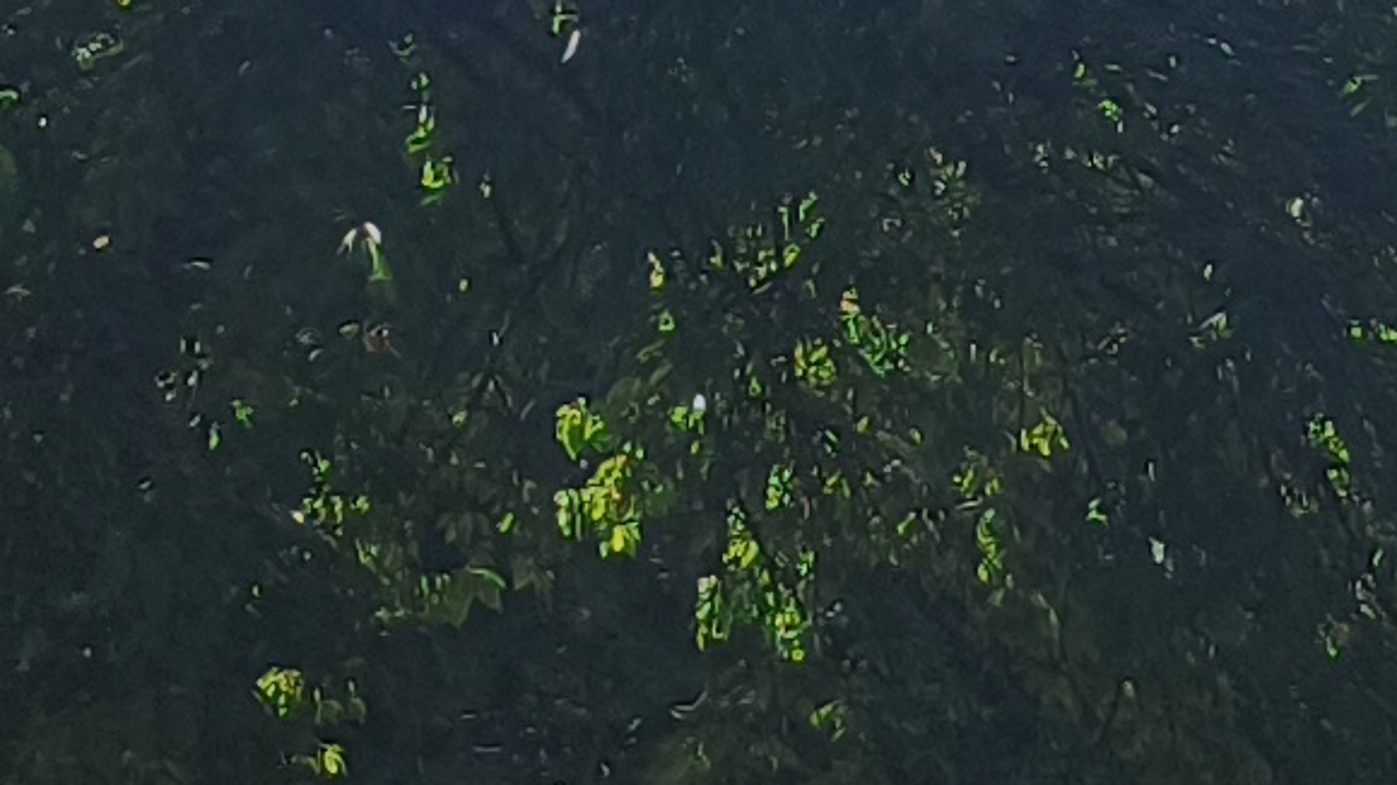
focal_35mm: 177
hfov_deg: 10.2
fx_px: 6555
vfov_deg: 6.7
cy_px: 1269
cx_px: 3555
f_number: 1.6
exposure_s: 1/1665
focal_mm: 6.57
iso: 50
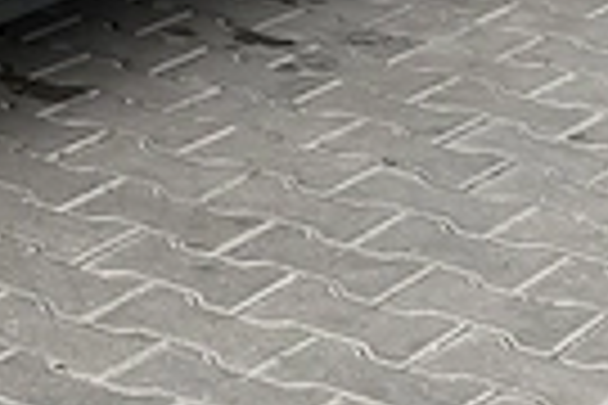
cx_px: -685
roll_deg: -1.4
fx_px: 3124
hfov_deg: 10.1
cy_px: -562
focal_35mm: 185
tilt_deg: -7.4
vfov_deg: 7.0
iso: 80
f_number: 1.78
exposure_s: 1/1192
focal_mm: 6.76
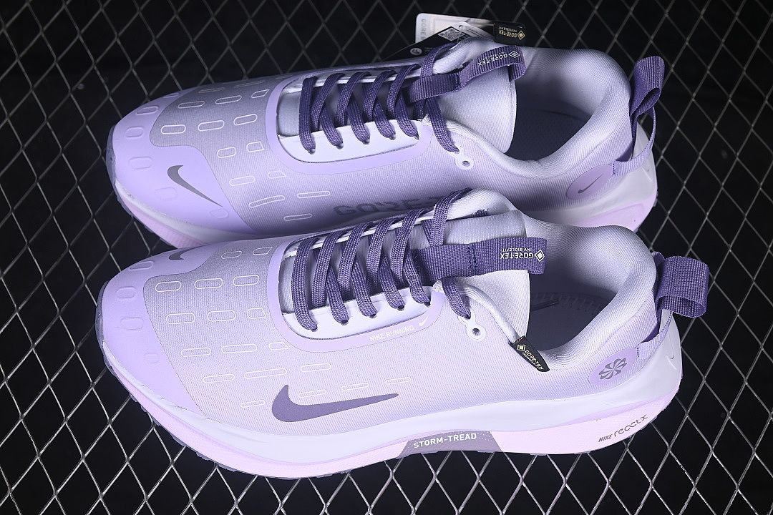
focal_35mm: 75
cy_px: 258
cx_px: 386
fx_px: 1610
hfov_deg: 27.0
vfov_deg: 18.2
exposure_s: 1/80
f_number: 7.1
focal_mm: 50
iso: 160
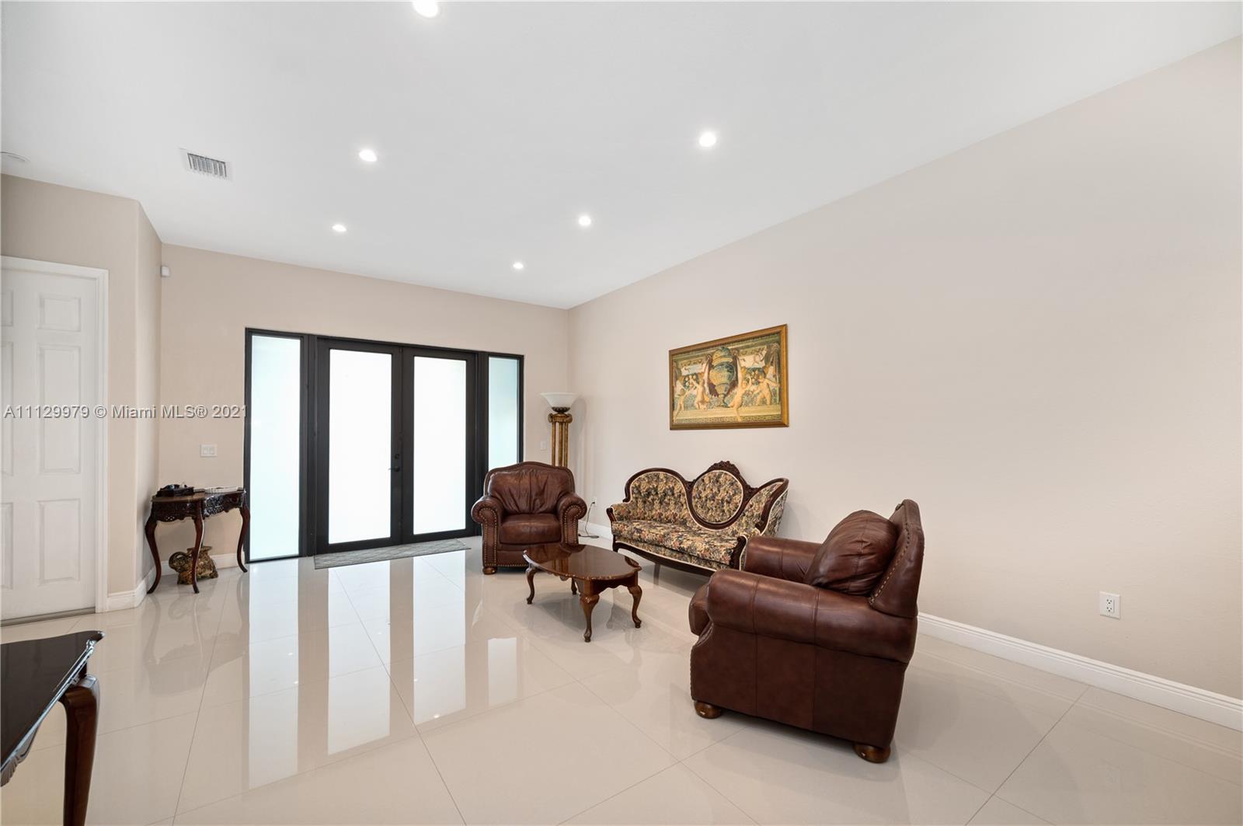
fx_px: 483
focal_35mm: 14
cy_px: 413
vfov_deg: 81.1
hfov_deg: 104.3
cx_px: 622
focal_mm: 14
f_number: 5
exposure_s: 1/13
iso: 200
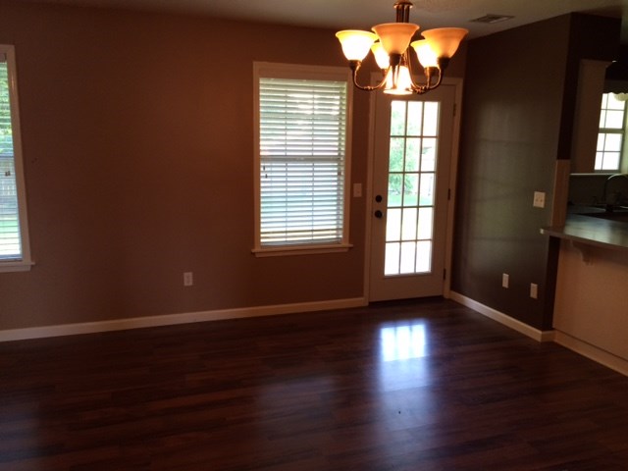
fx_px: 526
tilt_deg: -11.2
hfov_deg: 61.7
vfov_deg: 48.2
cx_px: 314
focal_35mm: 29
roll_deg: +0.2
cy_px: 236
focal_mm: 4.15
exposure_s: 1/30
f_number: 2.2
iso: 80
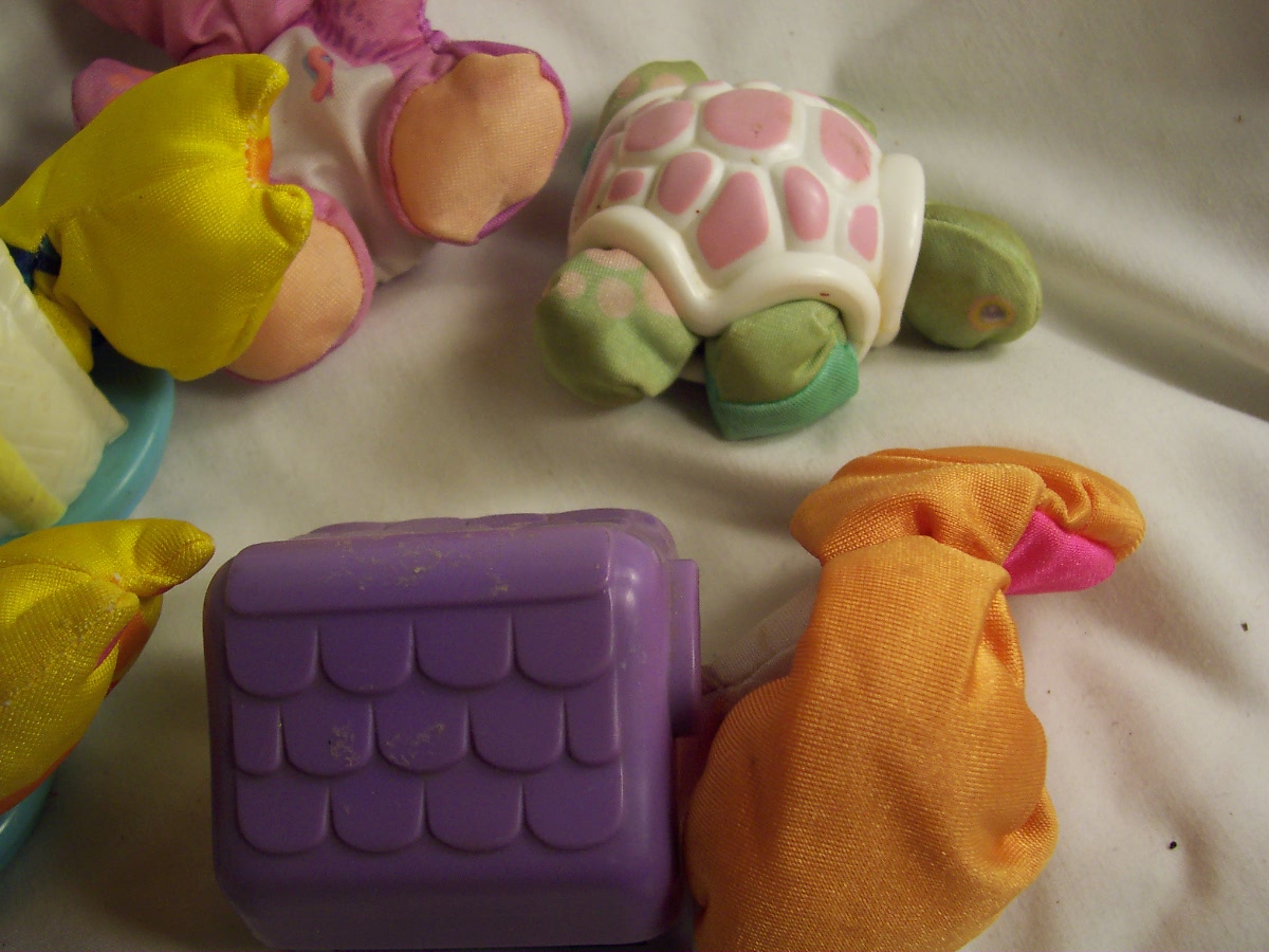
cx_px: 634
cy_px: 476
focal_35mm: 37
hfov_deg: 50.1
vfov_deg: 38.7
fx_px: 1356
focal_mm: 5.6
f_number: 2.8
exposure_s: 1/250
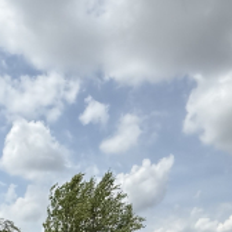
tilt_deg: -3.3
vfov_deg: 28.3
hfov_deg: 34.7
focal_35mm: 49
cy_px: 305
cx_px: 111
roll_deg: +1.5
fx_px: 372
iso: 50
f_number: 2.2
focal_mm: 2.22
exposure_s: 1/3289
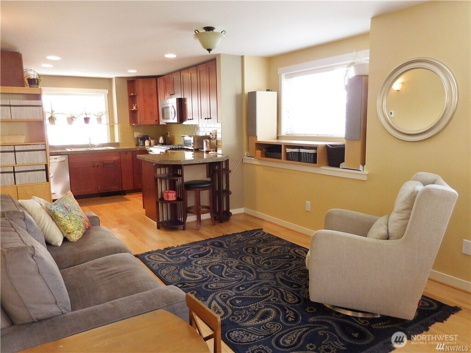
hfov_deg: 69.4
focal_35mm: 25
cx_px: 236
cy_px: 176
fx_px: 340
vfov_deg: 54.9
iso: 180
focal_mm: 4.5
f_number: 3.3
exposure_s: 1/30
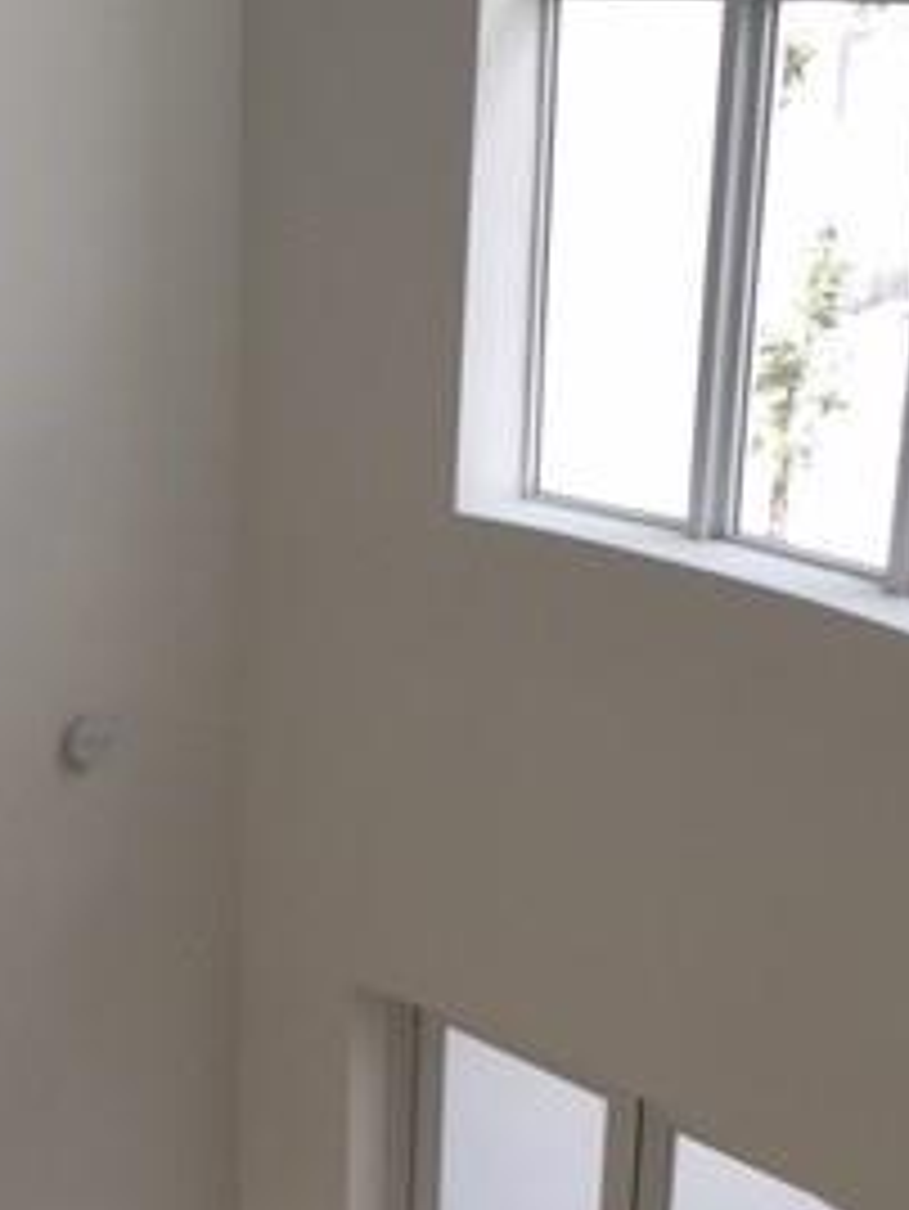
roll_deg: -0.2
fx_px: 2414
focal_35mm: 69
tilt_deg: -23.5
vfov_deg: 27.5
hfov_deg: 21.1
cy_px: 1003
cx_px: 212
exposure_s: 1/60
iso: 32
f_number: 2.2
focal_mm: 4.15
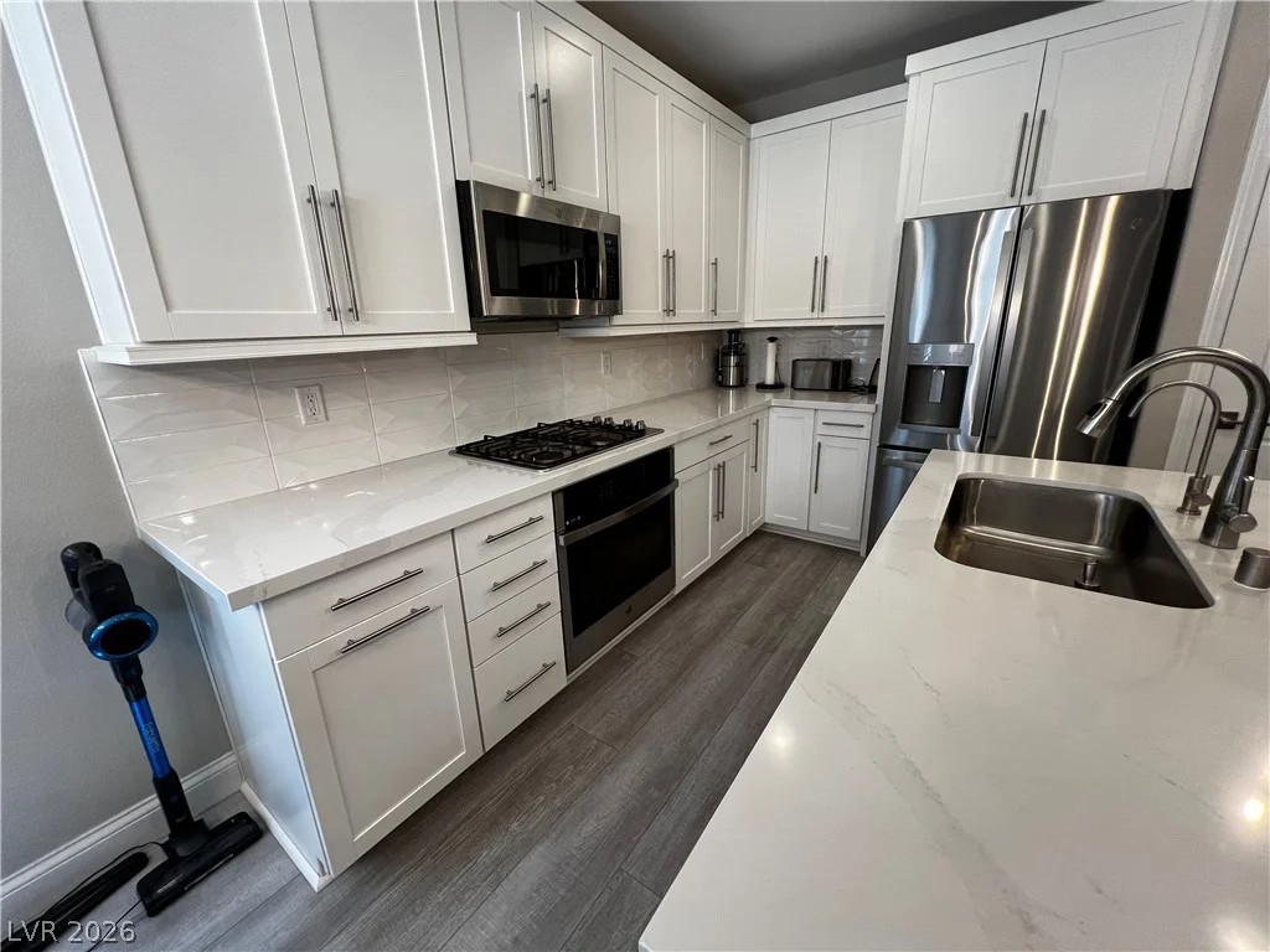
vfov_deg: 89.9
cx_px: 635
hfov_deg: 106.2
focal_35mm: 13
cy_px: 476
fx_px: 477
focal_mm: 1.57
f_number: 1.8
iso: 160
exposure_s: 1/120
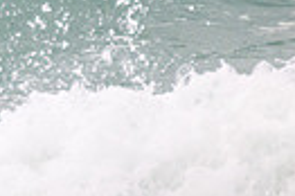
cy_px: -123
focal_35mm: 3548
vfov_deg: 0.4
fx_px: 29038
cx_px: -290
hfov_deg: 0.6
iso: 1400
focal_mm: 800
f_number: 11
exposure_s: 1/2000
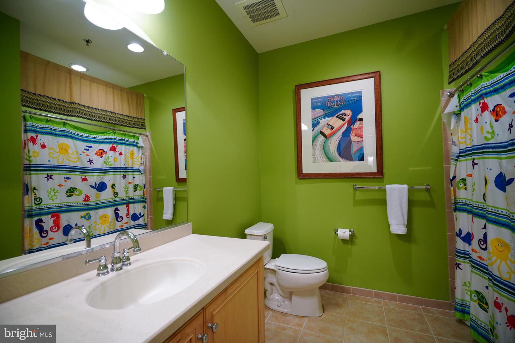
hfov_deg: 96.7
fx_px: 229
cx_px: 258
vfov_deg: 73.7
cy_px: 172
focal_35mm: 16
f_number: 4
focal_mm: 16
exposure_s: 1/30
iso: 1000
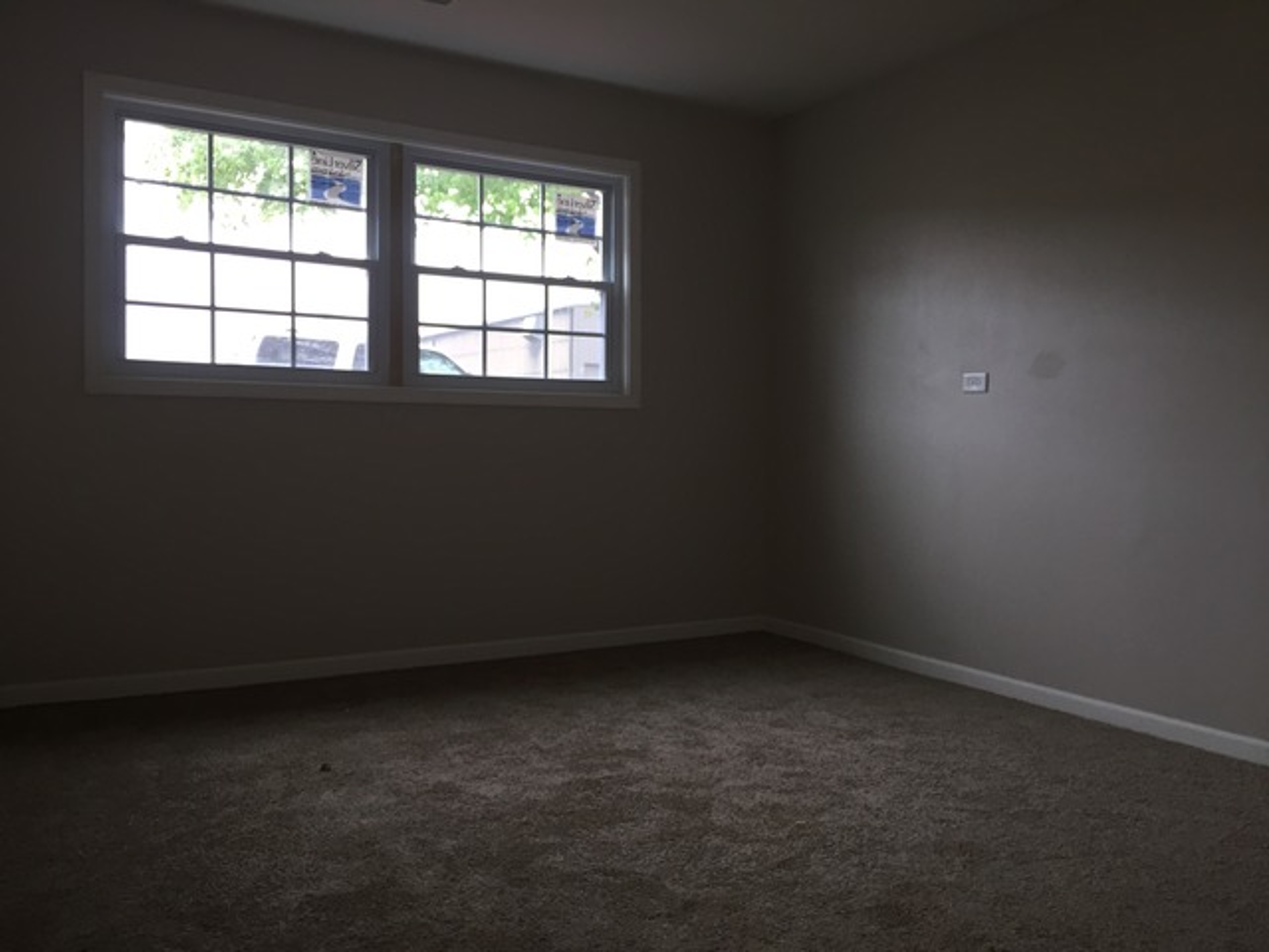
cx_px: 634
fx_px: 1063
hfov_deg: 61.7
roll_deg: -0.2
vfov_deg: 48.2
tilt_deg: -1.1
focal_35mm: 29
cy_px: 476
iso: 80
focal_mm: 4.15
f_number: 2.2
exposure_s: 1/30
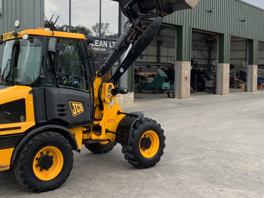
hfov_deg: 41.7
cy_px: 78
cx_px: 98
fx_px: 343
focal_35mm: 45
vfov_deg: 32.1
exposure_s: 1/519
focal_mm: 3
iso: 16
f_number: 1.8
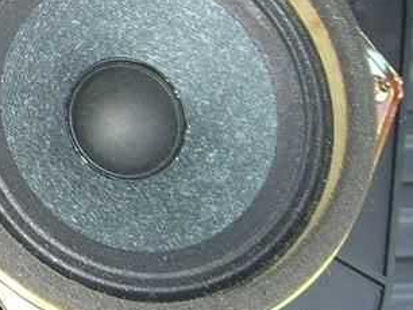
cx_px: -220
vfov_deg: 11.7
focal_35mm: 127
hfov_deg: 14.4
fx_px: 1516
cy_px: 125
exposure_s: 1/125
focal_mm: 6.2
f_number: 2.7
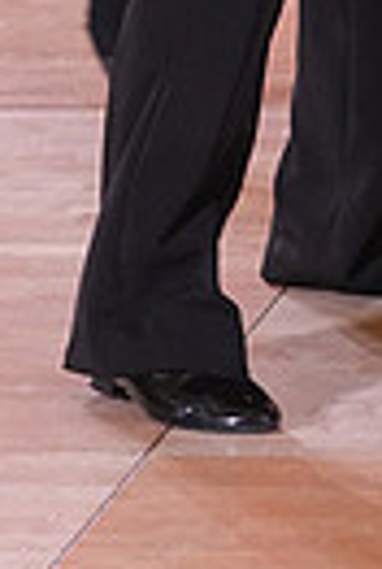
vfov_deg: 5.6
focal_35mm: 367
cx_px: 645
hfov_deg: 3.7
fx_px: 5810
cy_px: -282
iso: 3200
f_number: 4.5
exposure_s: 1/250
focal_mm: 83
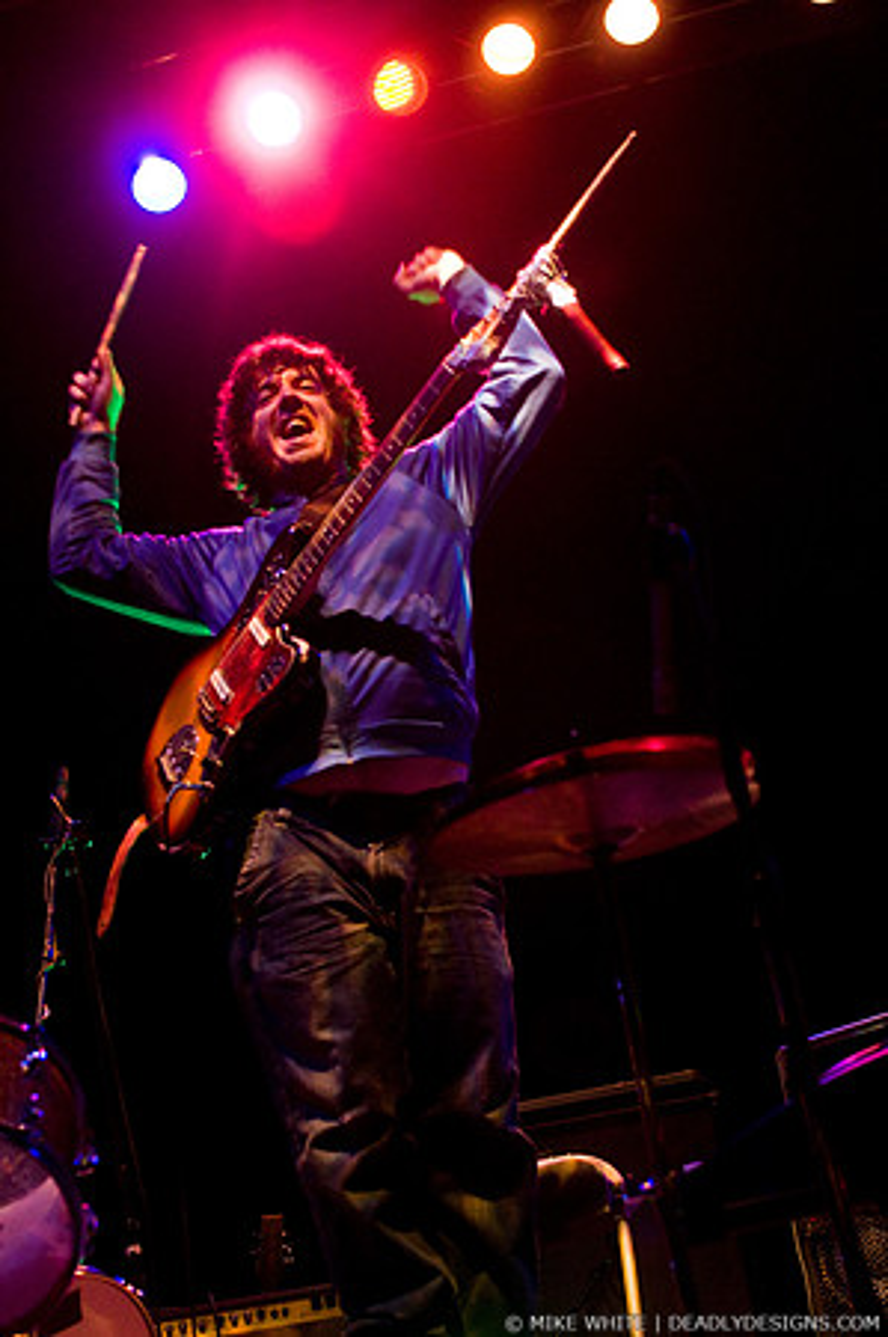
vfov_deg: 37.9
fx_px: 1947
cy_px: 668
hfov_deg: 25.7
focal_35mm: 52
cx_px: 444
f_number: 2.8
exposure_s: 1/80
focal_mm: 35
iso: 1000
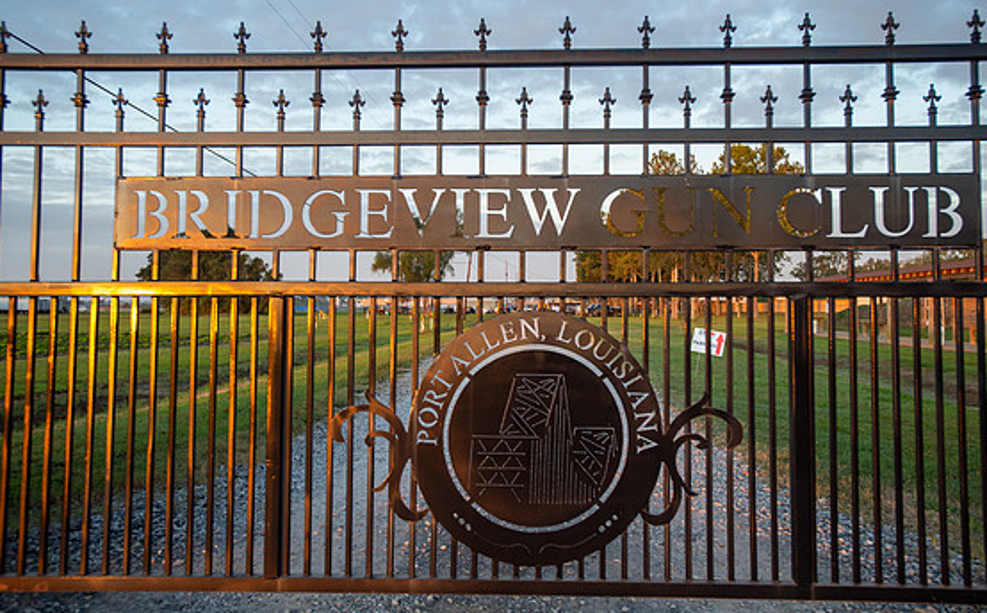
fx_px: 779
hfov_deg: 64.7
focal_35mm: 29
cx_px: 521
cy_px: 281
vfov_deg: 42.9
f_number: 3.5
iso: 200
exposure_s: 1/125
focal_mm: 26
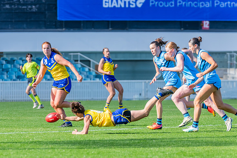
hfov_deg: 5.6
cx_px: 96
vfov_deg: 3.7
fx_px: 2428
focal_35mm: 369
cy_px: 89
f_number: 7.1
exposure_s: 1/1250
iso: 800
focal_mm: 310
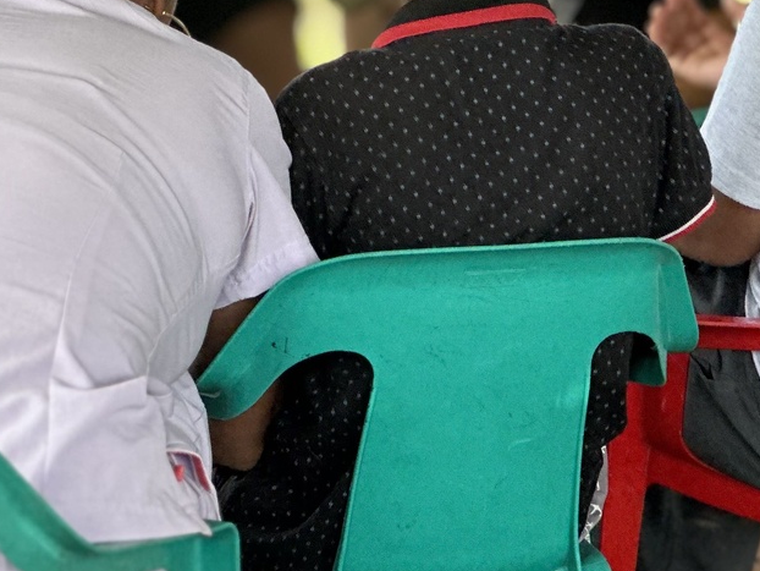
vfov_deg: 7.4
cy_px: -106
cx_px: 237
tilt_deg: -5.6
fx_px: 4349
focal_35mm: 198
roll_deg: +2.4
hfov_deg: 10.0
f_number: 2.8
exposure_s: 1/121
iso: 64
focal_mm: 9
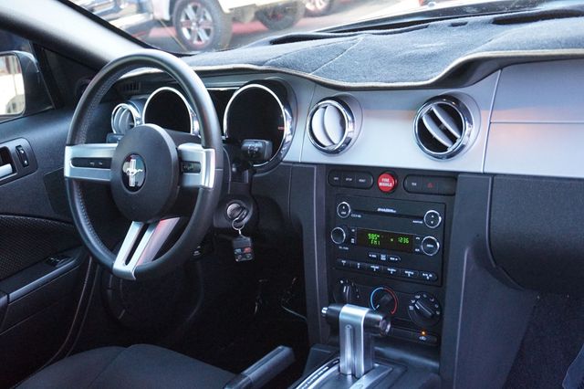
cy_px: 194
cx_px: 292
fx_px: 657
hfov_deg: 47.9
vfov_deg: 33.0
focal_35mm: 40
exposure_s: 1/160
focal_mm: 27
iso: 2500
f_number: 4.5
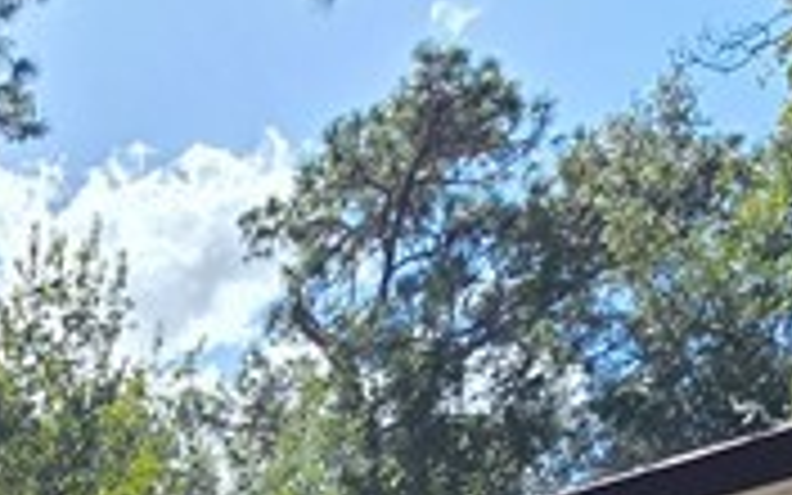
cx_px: -238
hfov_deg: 23.0
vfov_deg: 11.6
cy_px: 1364
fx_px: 1727
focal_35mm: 80
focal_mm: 2.2
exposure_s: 1/1195
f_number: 1.9
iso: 40
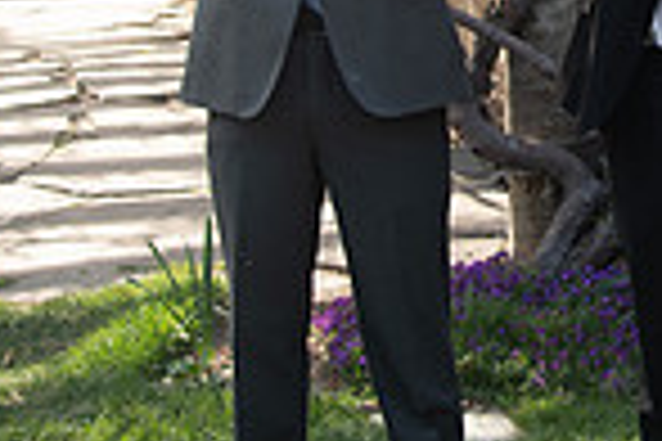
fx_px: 2170
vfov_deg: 11.3
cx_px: 734
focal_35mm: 118
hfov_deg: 16.8
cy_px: -155
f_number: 4
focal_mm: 30
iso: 160
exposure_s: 1/125
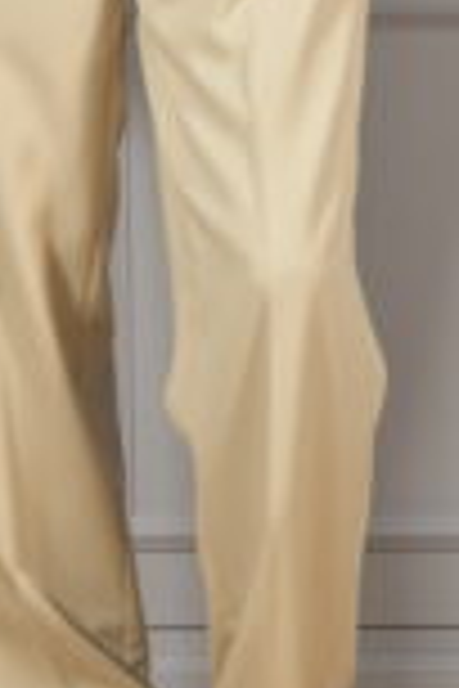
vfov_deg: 9.7
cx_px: 94
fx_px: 4054
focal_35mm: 212
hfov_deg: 6.5
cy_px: 198
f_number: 4.8
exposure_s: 1/30
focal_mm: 48
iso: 640
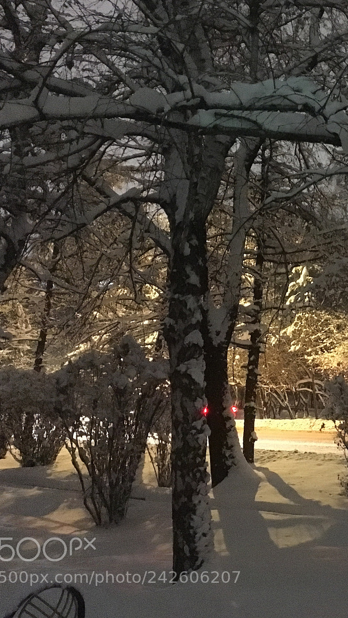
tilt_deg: +4.8
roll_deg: -2.8
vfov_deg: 47.4
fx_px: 706
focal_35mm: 43
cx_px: 386
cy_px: 303
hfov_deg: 25.6
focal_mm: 4.15
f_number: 2.2
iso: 1600
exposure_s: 1/17
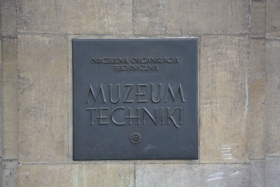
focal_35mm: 52
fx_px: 408
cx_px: 140
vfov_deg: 25.8
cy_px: 94
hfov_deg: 37.8
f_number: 4.5
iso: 400
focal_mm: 35
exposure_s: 1/80
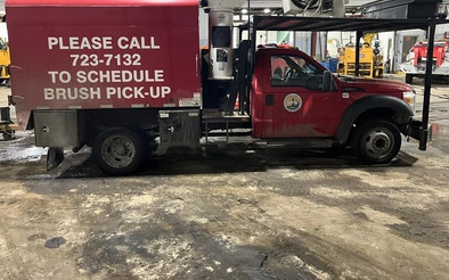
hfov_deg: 66.5
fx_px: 343
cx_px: 222
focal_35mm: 28
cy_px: 110
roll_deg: +0.6
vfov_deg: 44.3
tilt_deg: -10.0
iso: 640
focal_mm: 5.1
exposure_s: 1/40
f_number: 1.6
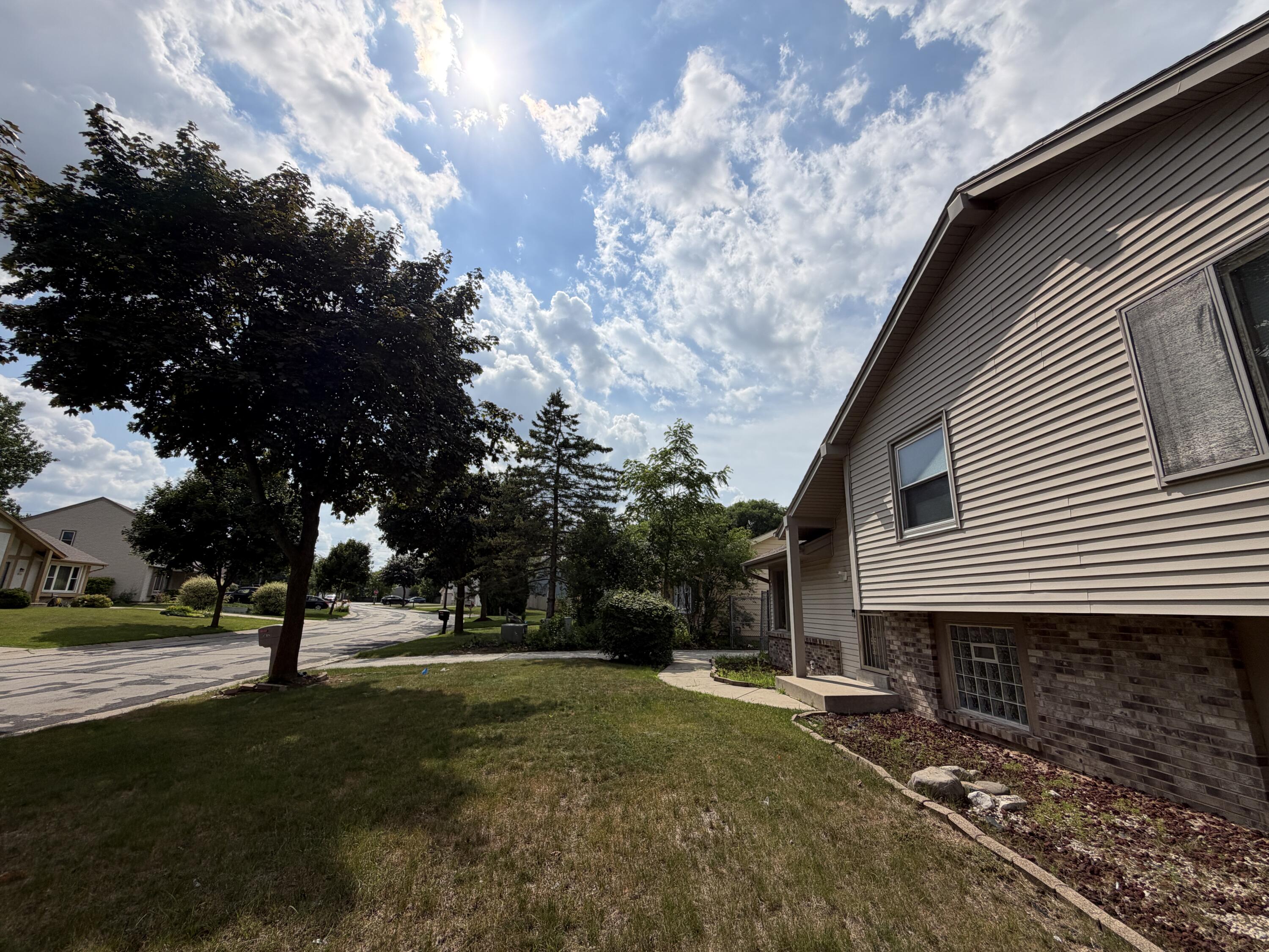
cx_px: 634
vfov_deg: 85.7
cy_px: 476
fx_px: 513
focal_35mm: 14
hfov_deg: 102.1
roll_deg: -1.1
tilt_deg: +15.0
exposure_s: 1/2237
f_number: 2.2
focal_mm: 2.22
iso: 20
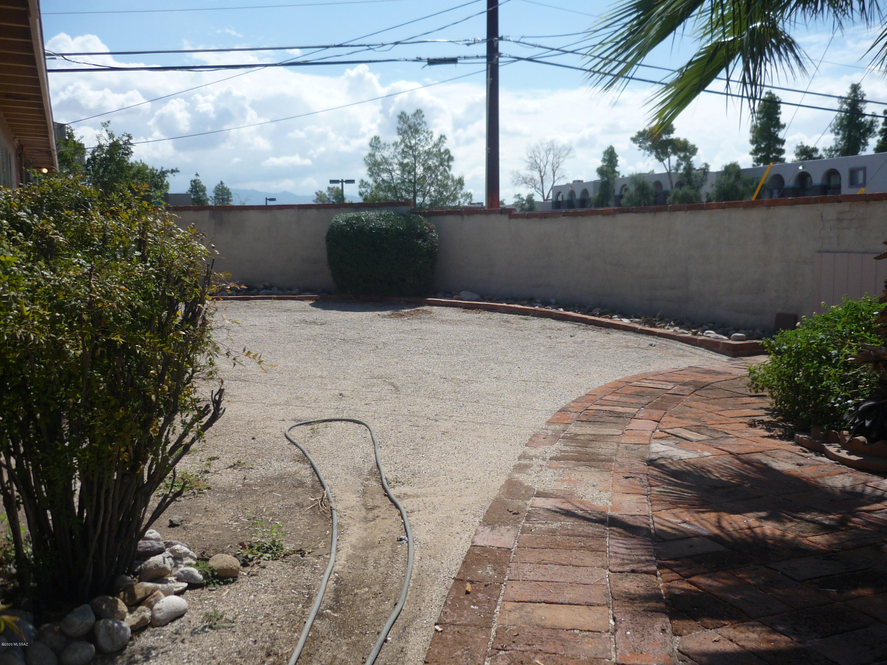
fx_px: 846
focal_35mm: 33
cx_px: 444
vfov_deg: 42.9
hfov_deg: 55.4
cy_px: 332
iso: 100
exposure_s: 1/320
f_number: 8
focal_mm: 5.5
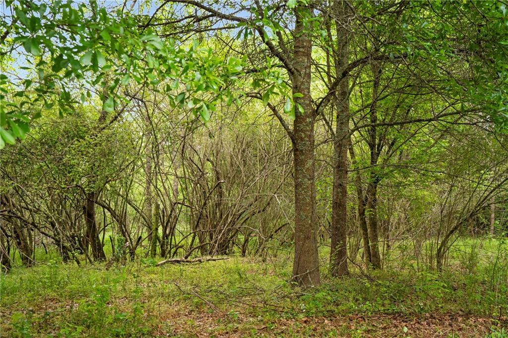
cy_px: 169
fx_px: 494
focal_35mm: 35
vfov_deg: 37.8
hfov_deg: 54.4
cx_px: 254
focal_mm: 35
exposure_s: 1/80
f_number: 8
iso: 800
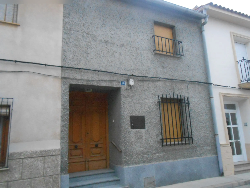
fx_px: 188
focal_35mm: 26
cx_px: 125
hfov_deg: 67.3
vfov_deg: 53.1
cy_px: 94
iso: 800
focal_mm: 4.6
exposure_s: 1/80
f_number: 3.5
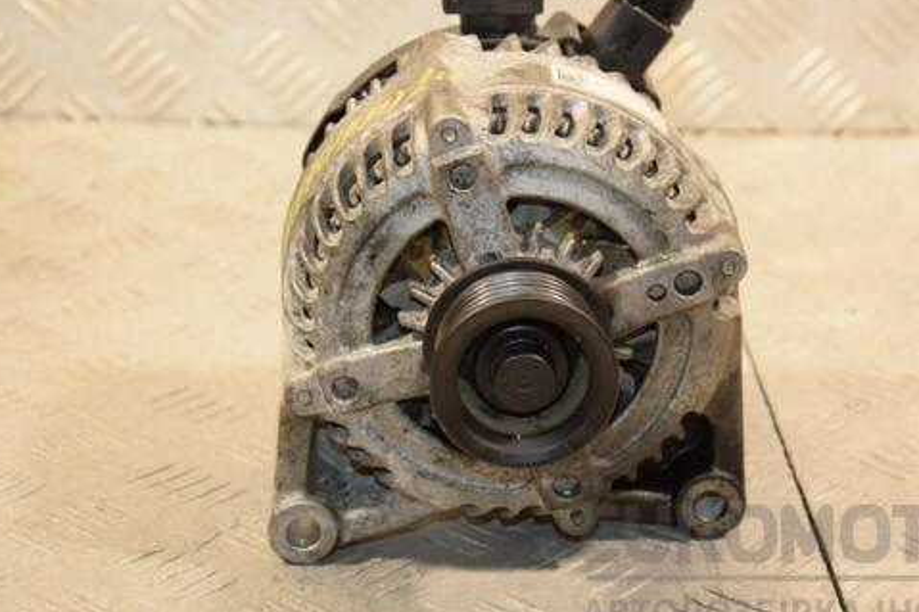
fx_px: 2781
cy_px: 278
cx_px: 545
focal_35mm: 109
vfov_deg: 12.6
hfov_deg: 18.7
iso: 800
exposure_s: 1/125
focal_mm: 58
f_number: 5
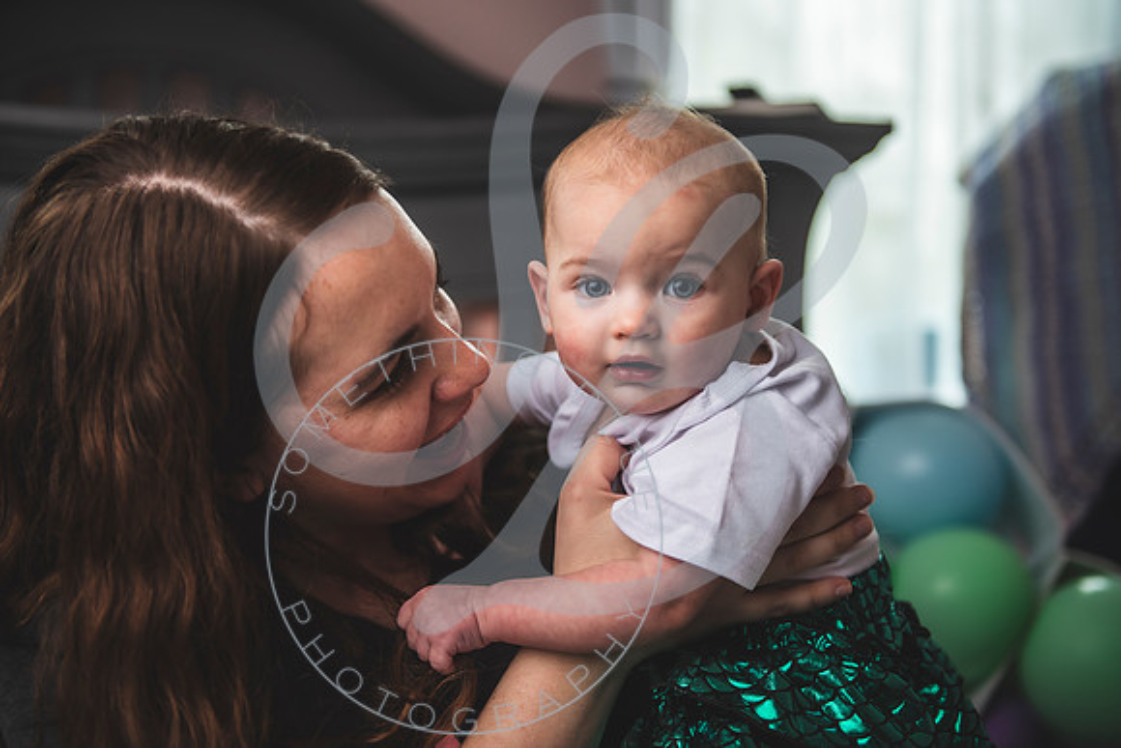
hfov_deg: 36.2
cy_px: 374
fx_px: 1713
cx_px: 560
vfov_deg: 24.6
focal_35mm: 55
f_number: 2.8
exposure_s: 1/160
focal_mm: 55
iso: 100
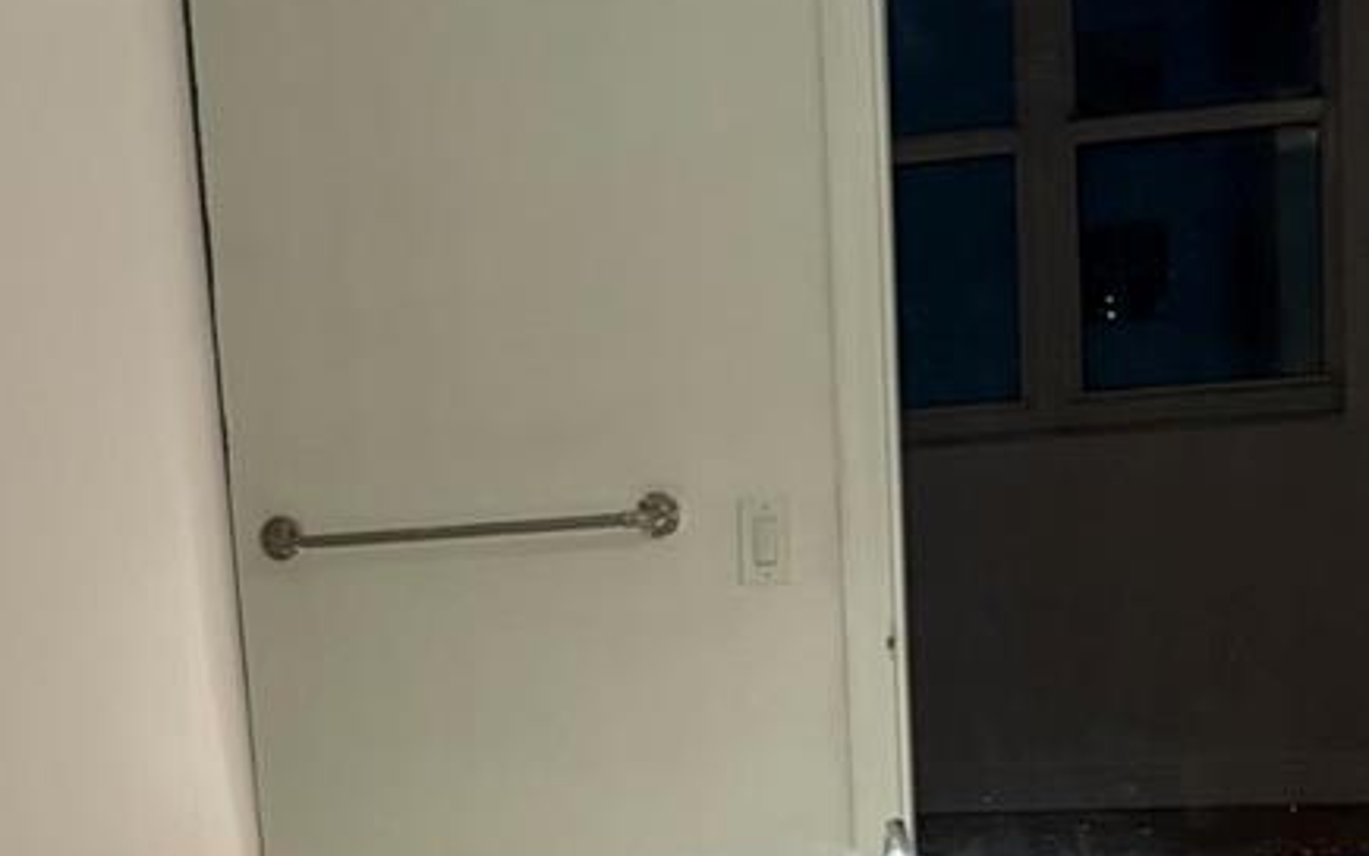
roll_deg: +4.7
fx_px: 2836
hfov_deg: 27.0
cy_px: 913
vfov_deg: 16.7
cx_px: 482
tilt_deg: -11.2
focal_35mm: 76
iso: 250
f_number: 1.6
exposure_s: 1/60
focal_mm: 5.96
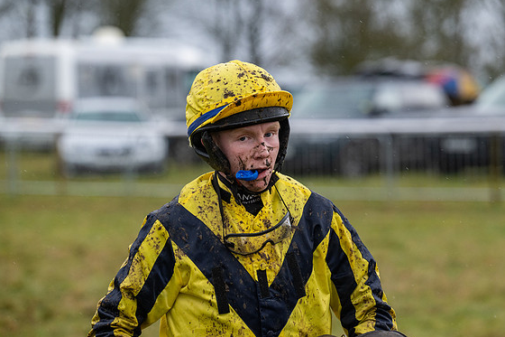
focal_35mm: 181
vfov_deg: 7.6
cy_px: 184
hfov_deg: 11.4
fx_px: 2538
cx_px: 261
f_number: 4
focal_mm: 150
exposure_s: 1/1250
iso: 800
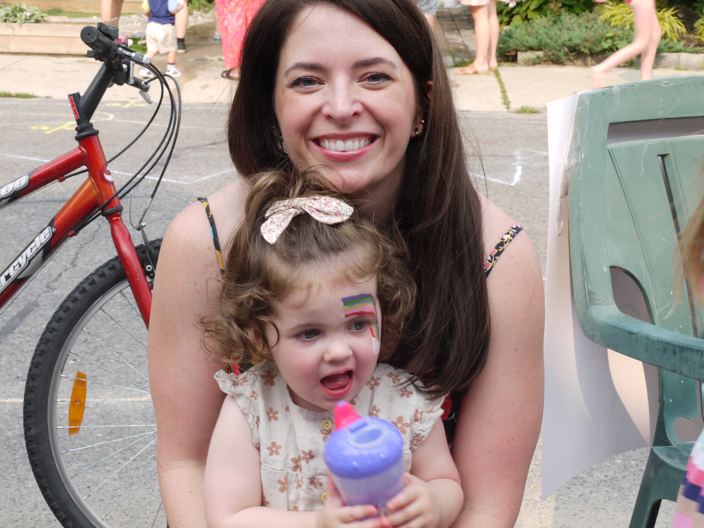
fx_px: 1424
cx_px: 352
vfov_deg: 21.0
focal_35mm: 70
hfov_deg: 27.8
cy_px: 264
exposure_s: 1/50
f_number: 14
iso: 160
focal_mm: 35
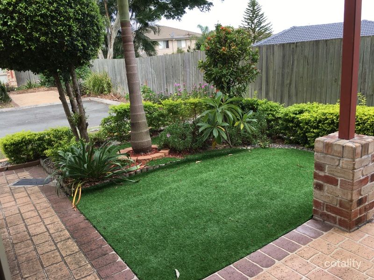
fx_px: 313
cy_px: 140
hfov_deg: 61.7
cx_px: 187
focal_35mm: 29
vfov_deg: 48.2
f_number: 2.2
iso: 25
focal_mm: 4.15
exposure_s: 1/269
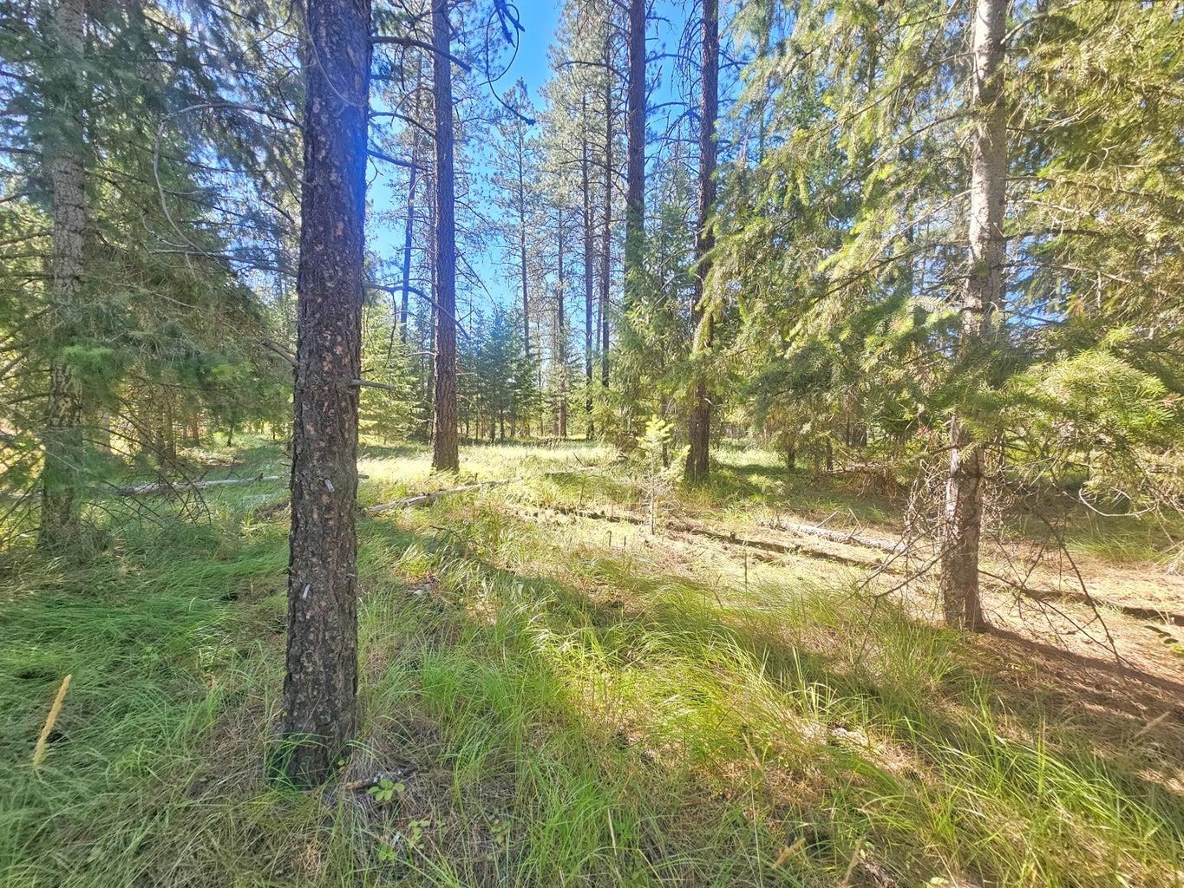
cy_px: 444
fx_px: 445
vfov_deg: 89.9
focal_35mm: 13
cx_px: 592
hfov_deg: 106.2
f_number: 2.2
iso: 50
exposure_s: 1/247
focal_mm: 2.2
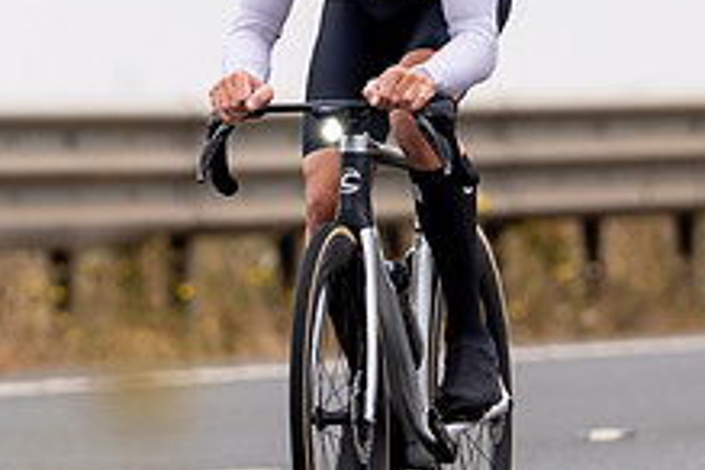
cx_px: 435
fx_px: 18329
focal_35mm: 936
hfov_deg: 2.2
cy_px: 131
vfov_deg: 1.5
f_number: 3.2
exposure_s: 1/800
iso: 100
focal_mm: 200
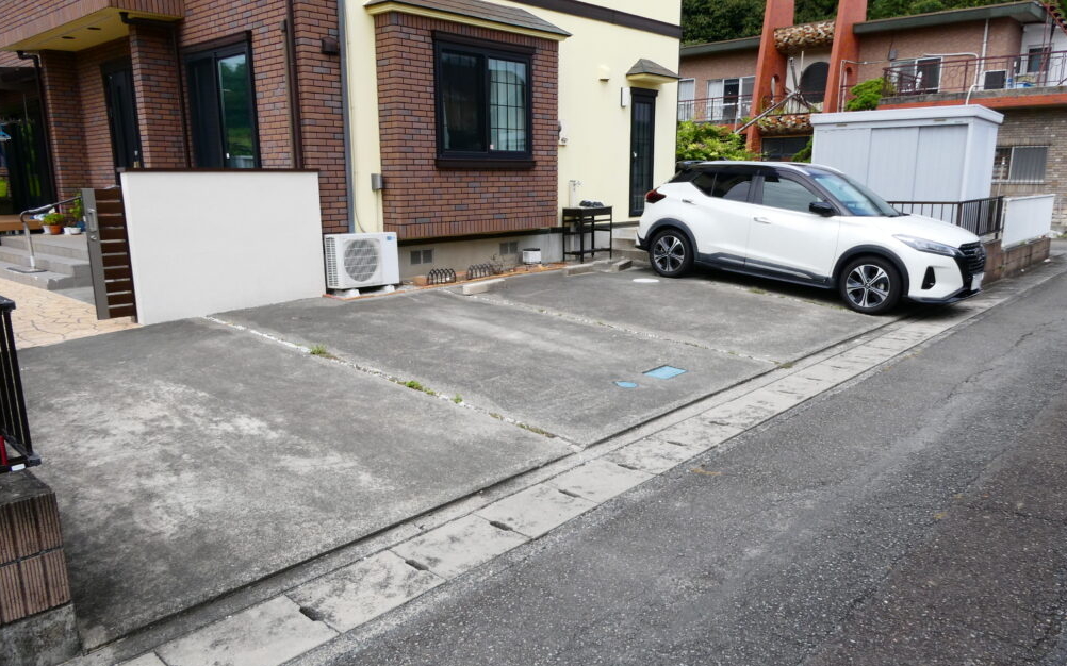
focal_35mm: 26
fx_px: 756
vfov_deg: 47.5
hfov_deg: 70.4
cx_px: 524
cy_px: 357
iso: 80
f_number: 3.3
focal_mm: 4.3
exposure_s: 1/800
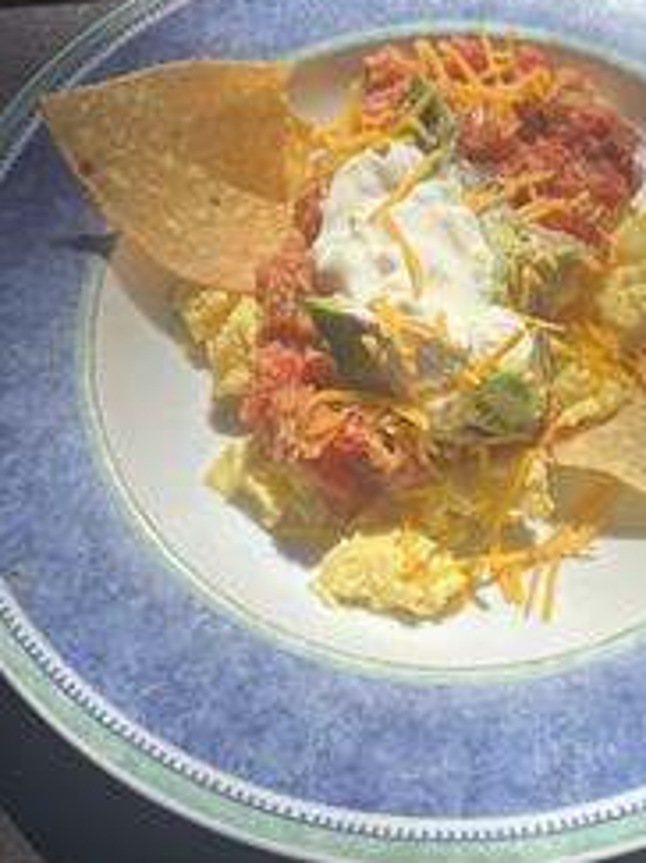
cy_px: 449
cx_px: 511
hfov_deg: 31.4
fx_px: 1121
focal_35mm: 45
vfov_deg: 42.1
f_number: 1.6
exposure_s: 1/3106
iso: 50
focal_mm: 5.96
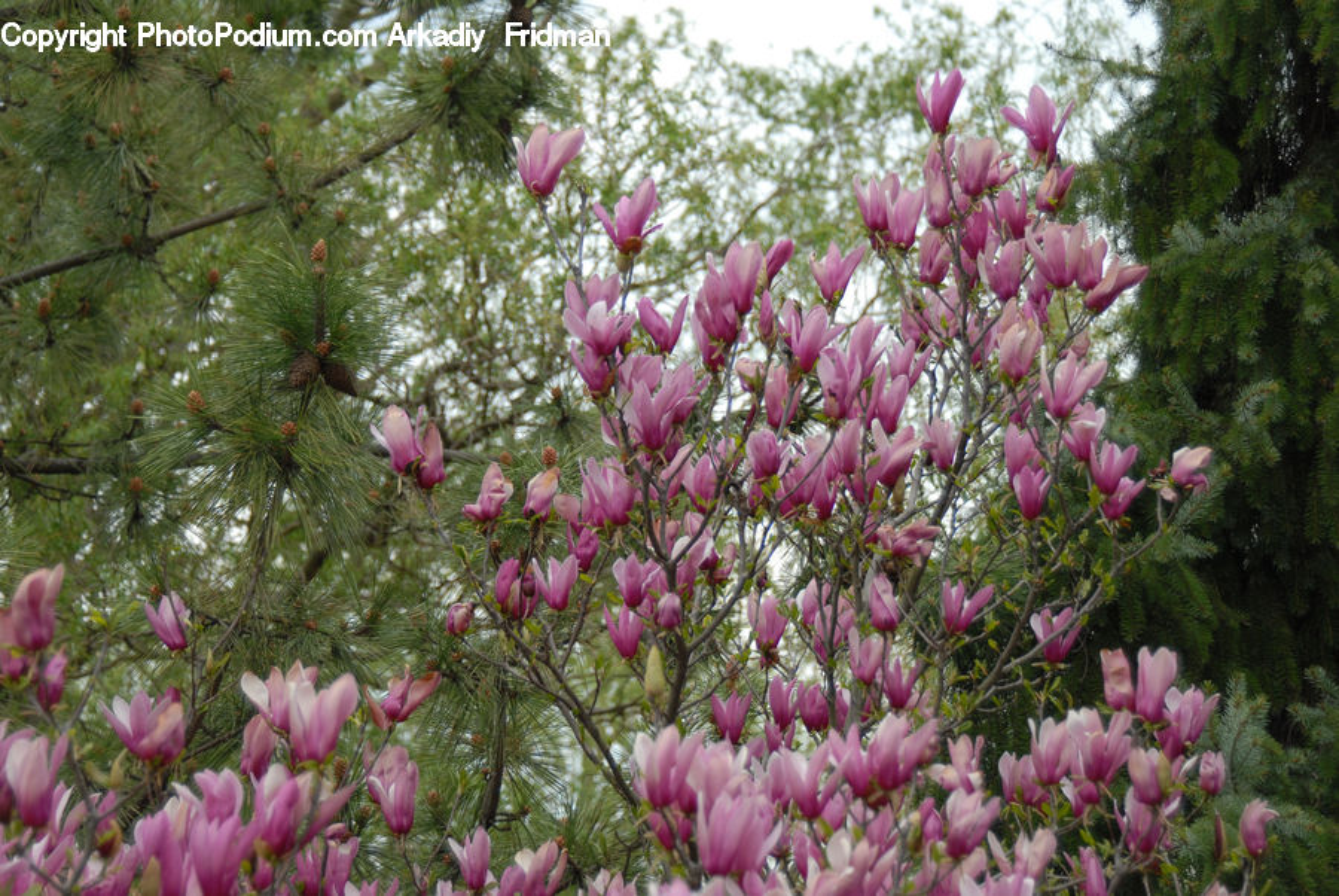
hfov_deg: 18.2
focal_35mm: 112
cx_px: 670
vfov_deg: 12.2
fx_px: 4188
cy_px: 448
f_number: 5.3
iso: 160
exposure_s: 1/200
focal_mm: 75
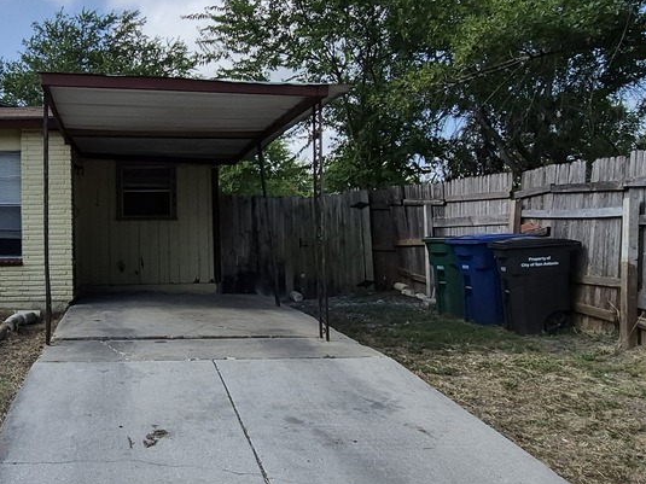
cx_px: 116
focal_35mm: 35
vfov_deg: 40.7
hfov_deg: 49.1
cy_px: 241
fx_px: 653
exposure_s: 1/2104
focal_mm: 1.74
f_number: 2.2
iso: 40
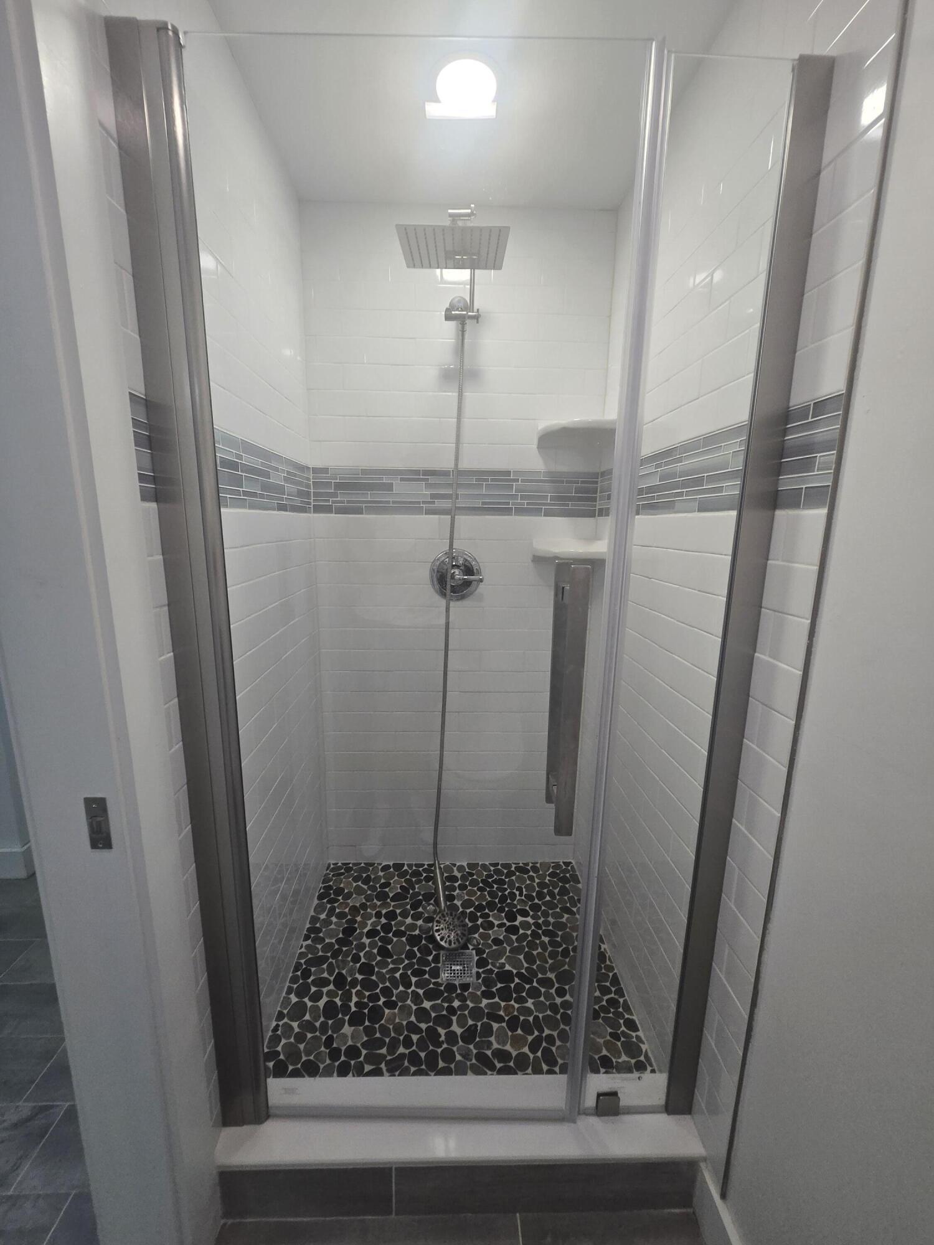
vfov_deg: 106.2
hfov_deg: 89.9
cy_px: 622
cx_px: 467
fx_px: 468
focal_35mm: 13
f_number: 2.2
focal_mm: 1.7
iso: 80
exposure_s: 1/60
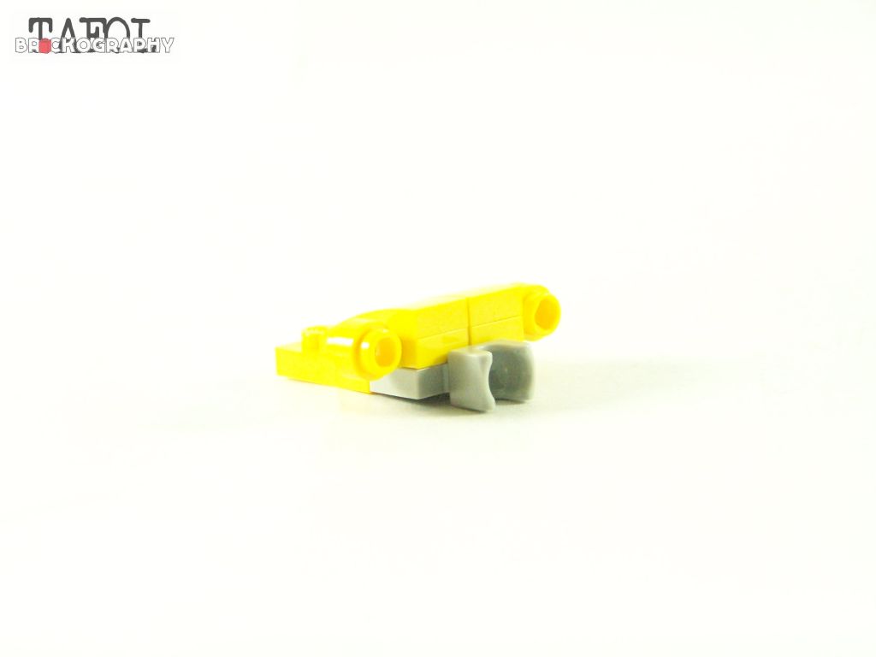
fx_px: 3239
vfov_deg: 11.6
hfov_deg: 15.4
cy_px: 328
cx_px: 438
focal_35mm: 128
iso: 400
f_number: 3.6
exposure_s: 1/60
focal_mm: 21.2
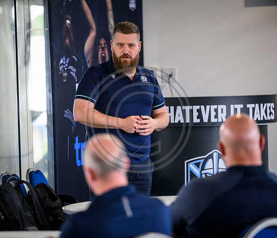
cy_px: 119
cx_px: 109
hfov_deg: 8.0
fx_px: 1983
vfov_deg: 6.9
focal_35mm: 235
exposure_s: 1/500
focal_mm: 200
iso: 2500
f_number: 2.8
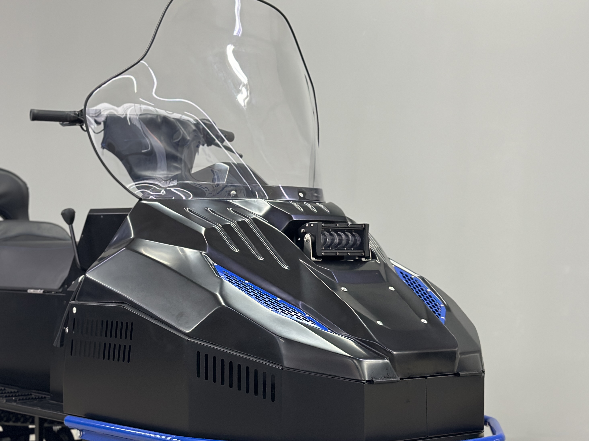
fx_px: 1123
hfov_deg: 29.1
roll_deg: -0.1
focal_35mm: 66
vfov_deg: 22.2
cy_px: 264
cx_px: 187
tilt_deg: -1.0
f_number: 1.78
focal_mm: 6.86
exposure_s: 1/60
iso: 320
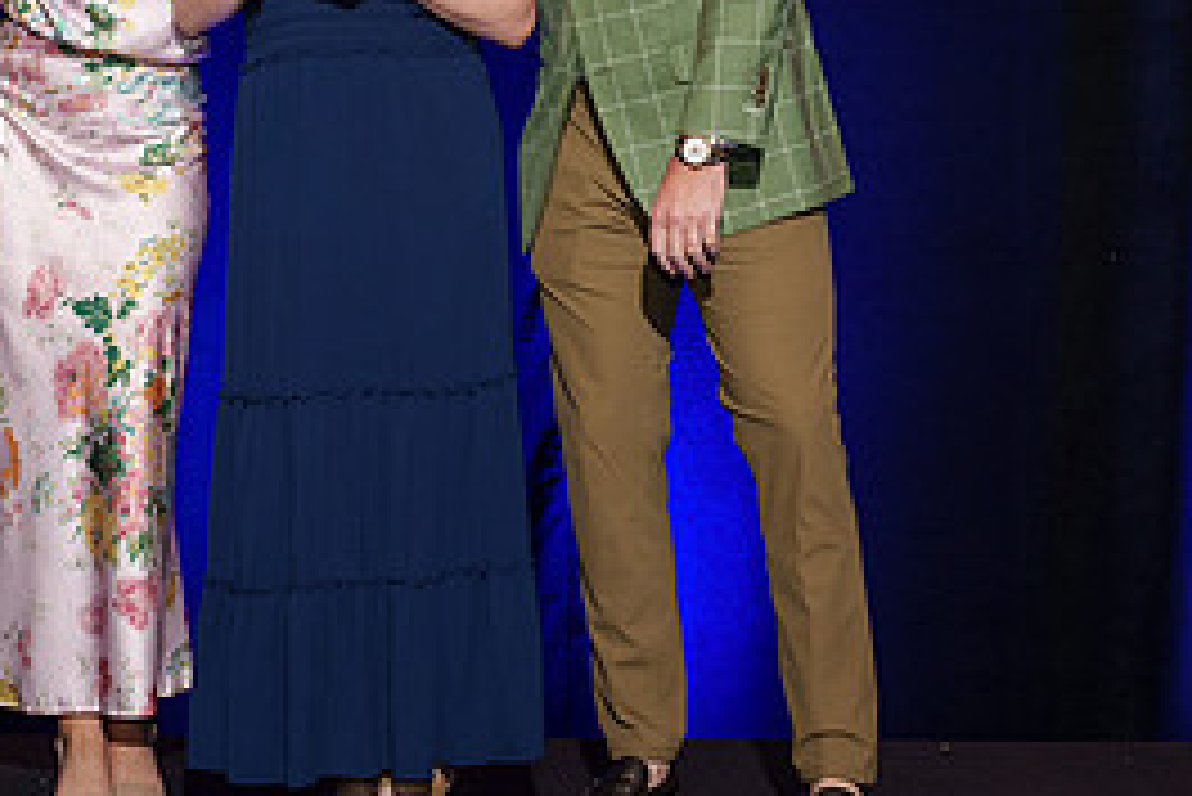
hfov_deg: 21.7
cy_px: 72
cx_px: 279
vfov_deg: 14.6
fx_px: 3081
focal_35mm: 93
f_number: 5
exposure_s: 1/60
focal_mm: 40
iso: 1000
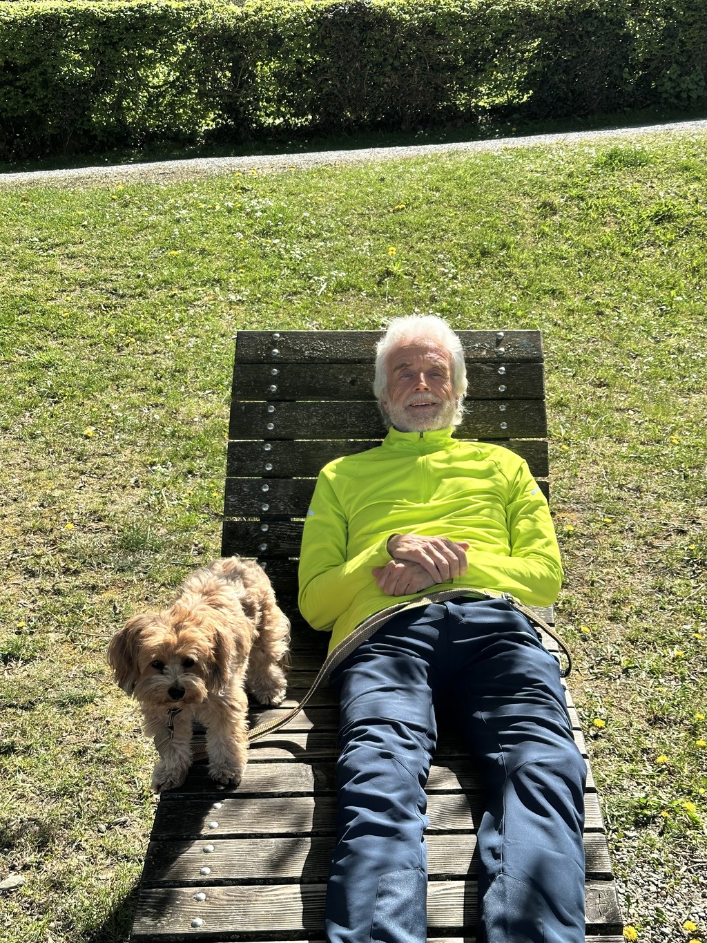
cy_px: 472
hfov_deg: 30.3
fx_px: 1307
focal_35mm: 48
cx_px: 354
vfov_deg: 39.7
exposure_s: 1/1783
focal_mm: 6.86
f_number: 1.78
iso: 64
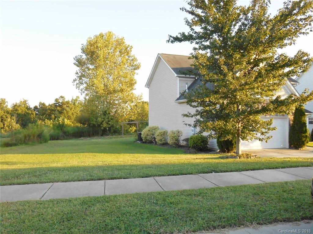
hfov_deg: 58.4
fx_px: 280
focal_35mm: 31
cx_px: 156
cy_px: 117
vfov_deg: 45.4
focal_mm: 5.5
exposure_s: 1/250
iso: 200
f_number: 3.6
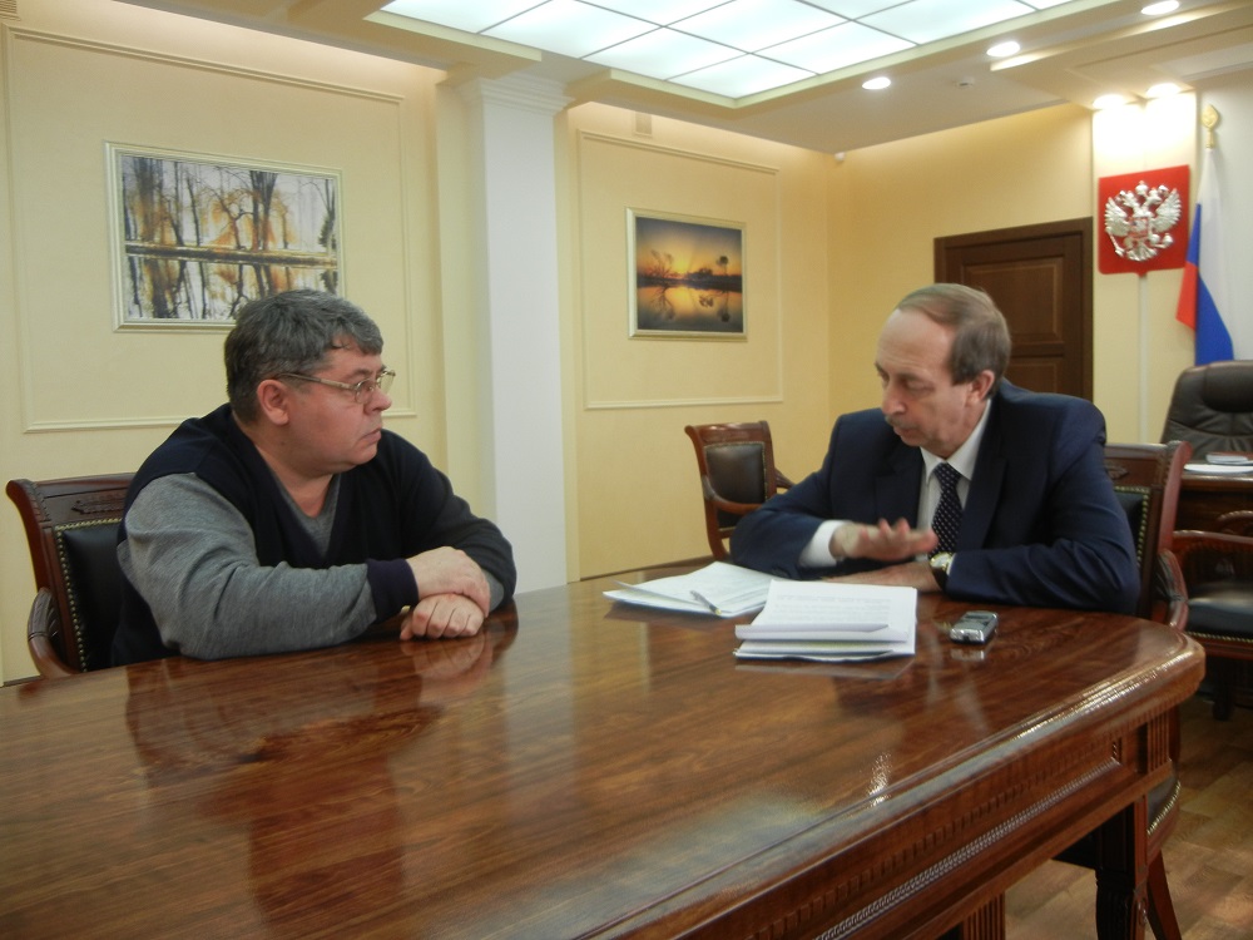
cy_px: 470
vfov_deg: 46.8
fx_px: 1086
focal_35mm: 30
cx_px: 626
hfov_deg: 60.0
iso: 160
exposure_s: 1/38
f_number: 3.5
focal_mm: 5.4
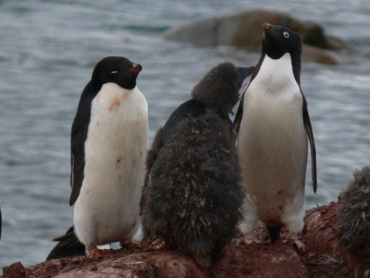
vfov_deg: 2.2
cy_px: 163
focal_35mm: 677
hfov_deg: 2.9
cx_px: 197
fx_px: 7236
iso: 80
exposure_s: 1/125
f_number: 4.5
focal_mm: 88.8
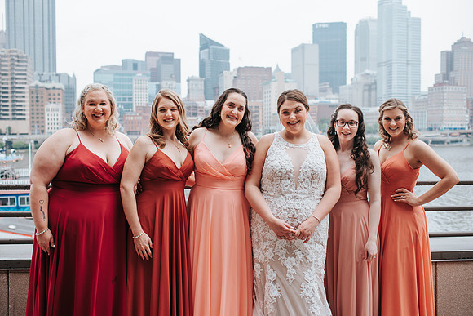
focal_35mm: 36
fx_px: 473
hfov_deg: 53.1
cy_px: 158
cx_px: 235
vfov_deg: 36.9
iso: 280
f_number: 3.2
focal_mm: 35
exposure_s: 1/800
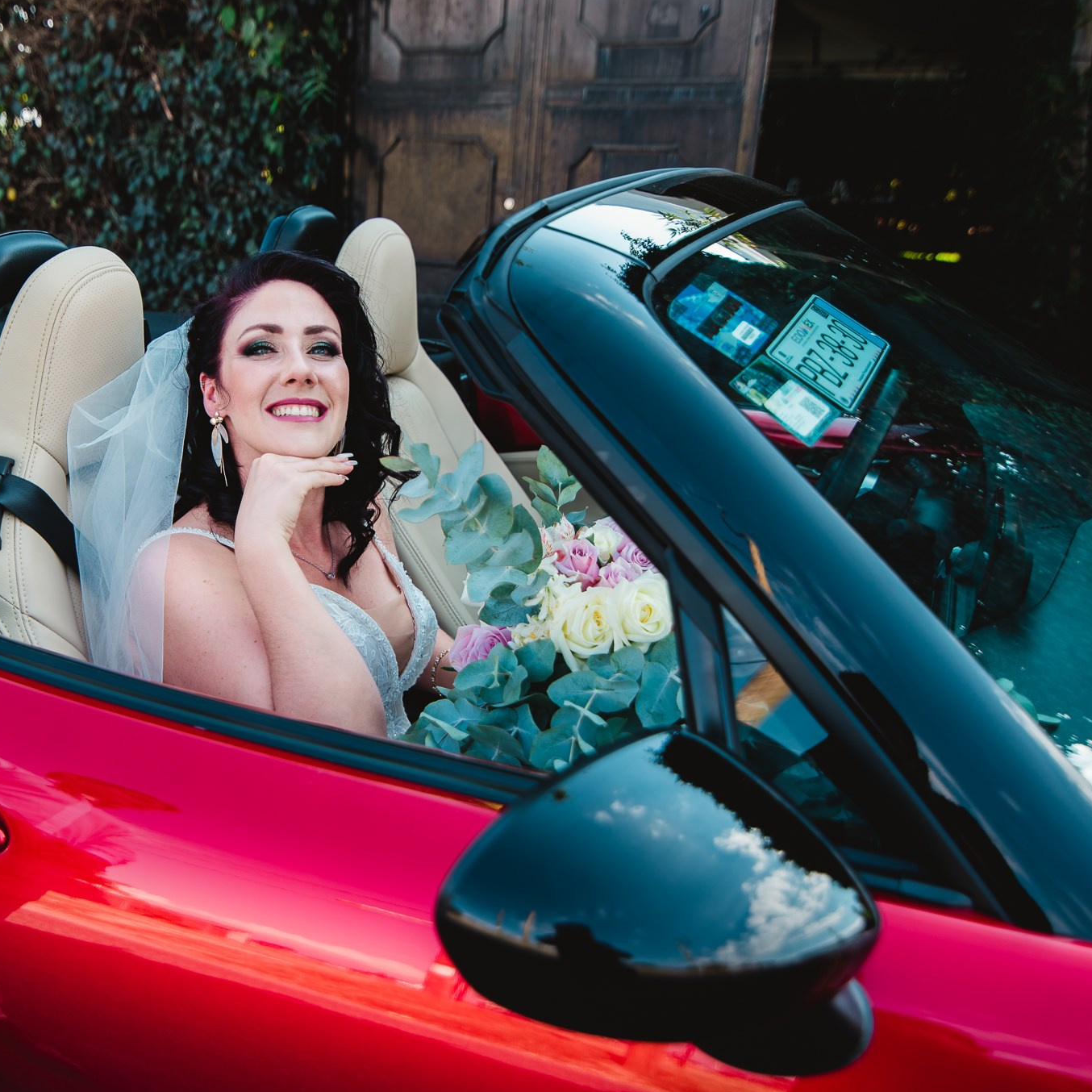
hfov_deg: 44.8
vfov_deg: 46.0
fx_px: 1285
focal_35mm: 36
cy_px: 549
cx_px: 299
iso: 100
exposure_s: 1/160
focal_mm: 28
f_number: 3.5
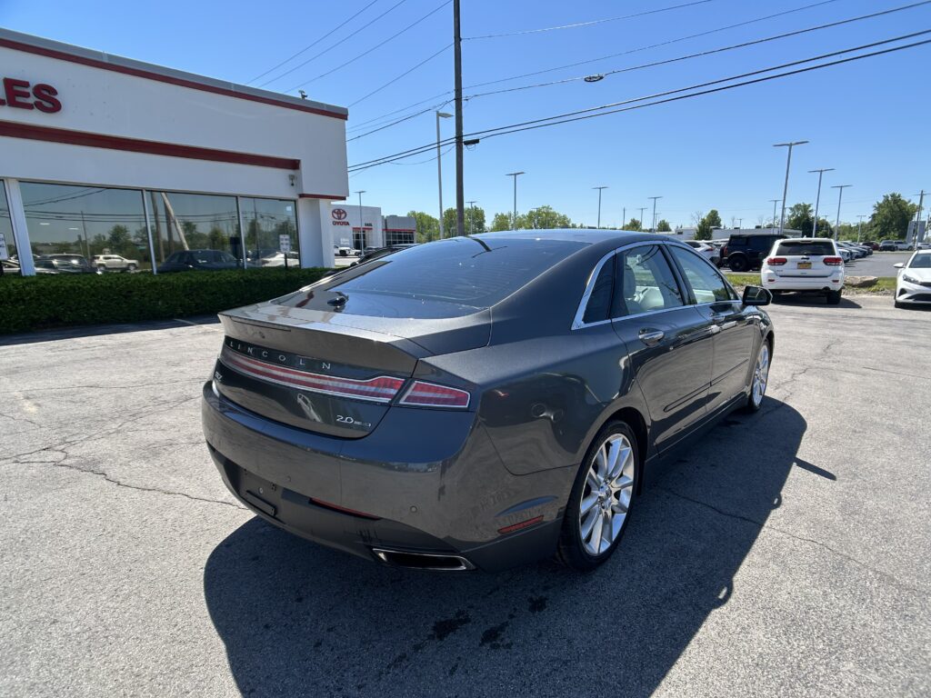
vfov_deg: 53.1
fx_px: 699
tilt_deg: -11.3
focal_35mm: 26
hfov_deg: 67.3
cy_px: 349
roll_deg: +0.9
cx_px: 466
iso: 50
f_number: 1.5
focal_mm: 5.7
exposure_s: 1/2994
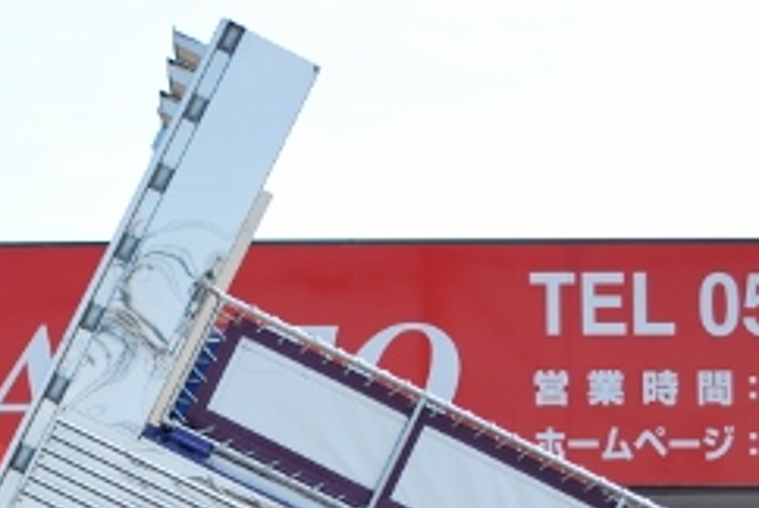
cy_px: 608
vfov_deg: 13.0
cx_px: 110
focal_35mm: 103
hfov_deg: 19.5
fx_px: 2174
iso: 125
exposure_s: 1/500
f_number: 4.2
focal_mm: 26
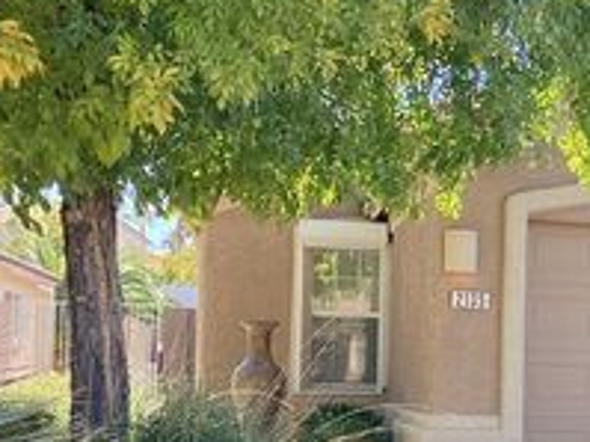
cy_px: 325
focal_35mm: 78
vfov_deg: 18.8
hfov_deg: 23.5
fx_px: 1329
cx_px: 652
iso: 25
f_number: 2.4
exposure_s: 1/395
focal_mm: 3.3
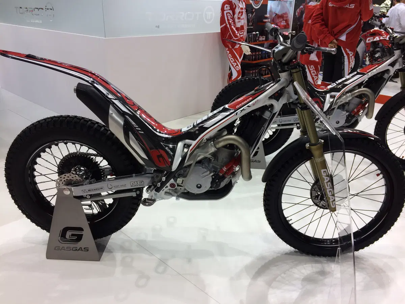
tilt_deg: -24.0
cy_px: 152
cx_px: 202
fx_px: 339
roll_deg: -0.8
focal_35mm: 29
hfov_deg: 61.7
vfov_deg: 48.2
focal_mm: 4.15
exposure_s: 1/50
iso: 40
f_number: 2.2
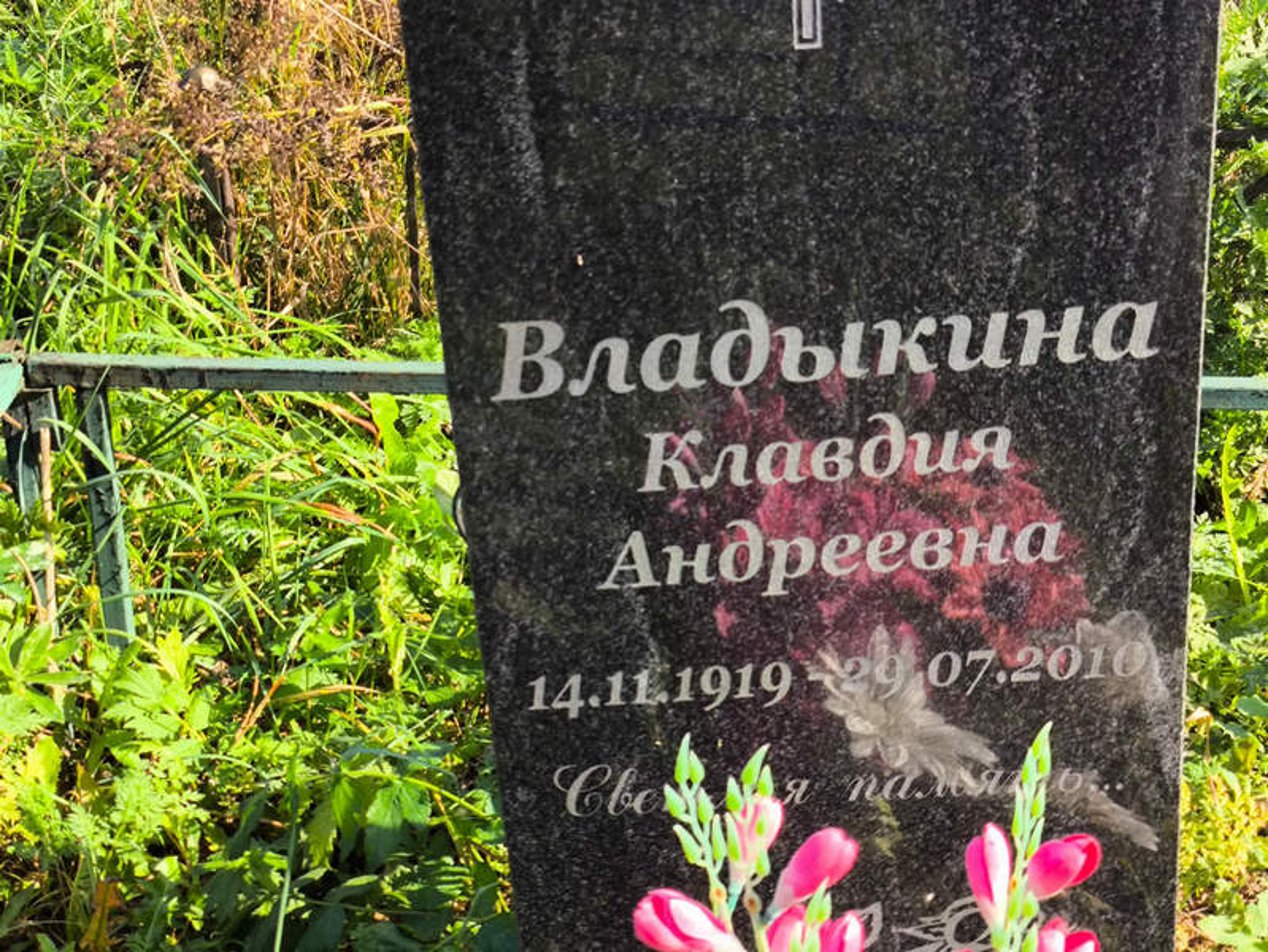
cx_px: 634
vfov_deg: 29.1
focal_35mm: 50
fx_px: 1832
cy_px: 476
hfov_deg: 38.2
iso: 50
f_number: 1.7
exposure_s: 1/463
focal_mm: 4.71
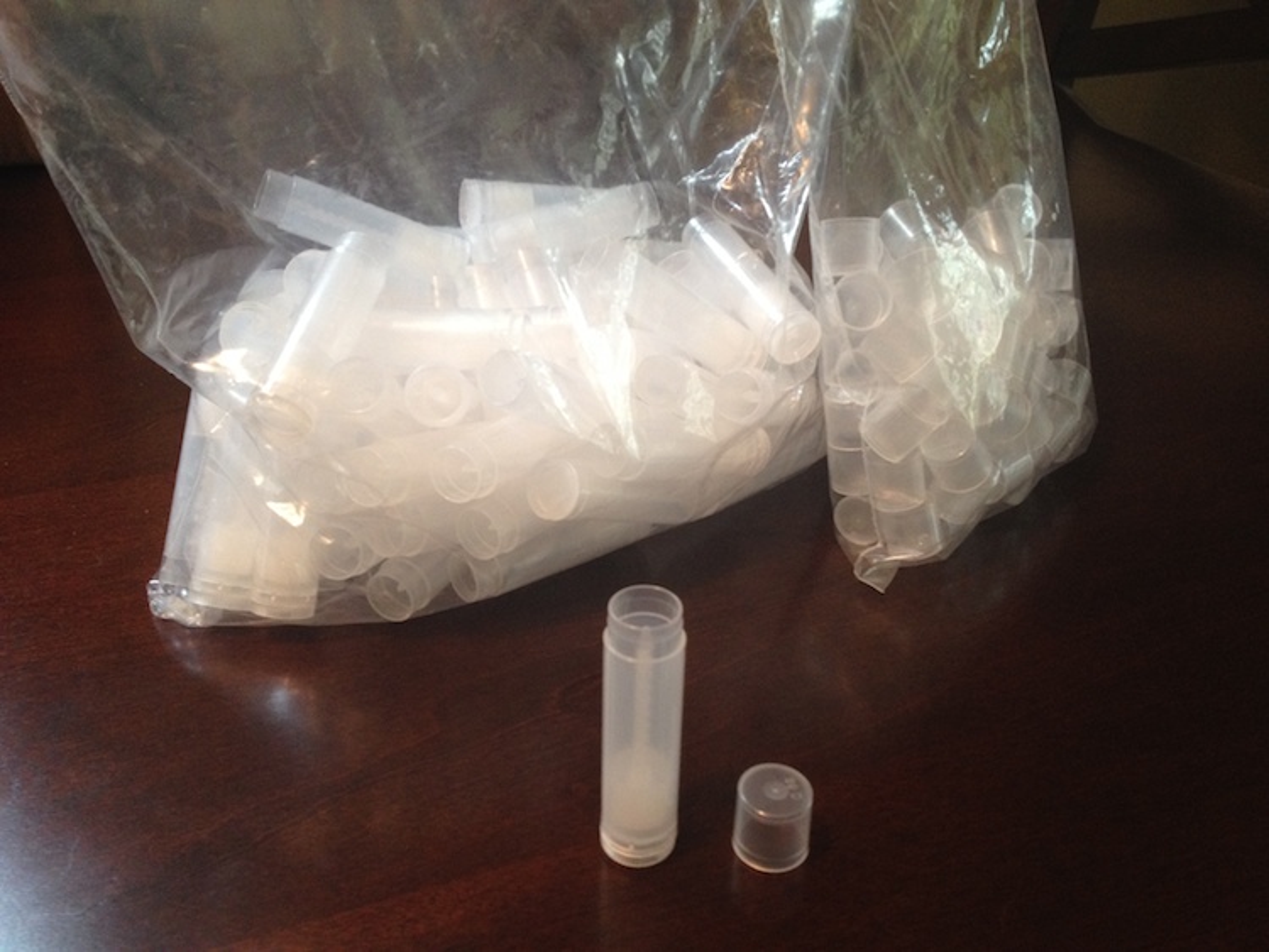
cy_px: 476
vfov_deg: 40.7
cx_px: 634
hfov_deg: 52.6
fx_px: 1283
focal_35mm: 35
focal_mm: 4.28
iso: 160
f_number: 2.4
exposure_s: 1/20
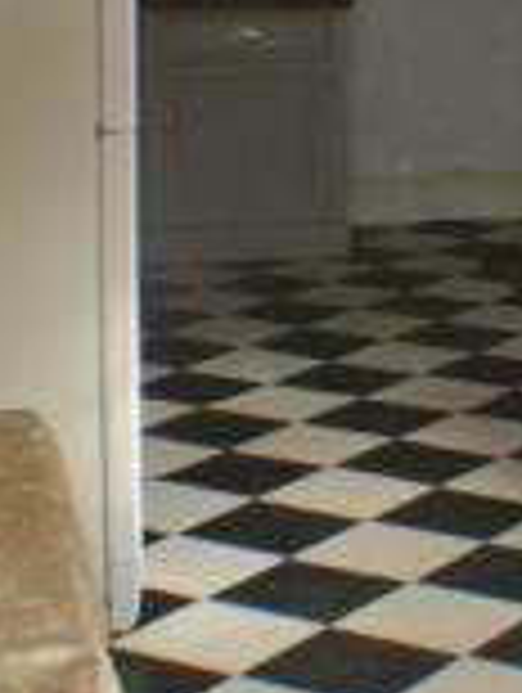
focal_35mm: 151
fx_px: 3028
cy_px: 218
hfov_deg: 9.7
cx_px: 592
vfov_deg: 13.0
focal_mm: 14
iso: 360
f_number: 4
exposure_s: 1/60
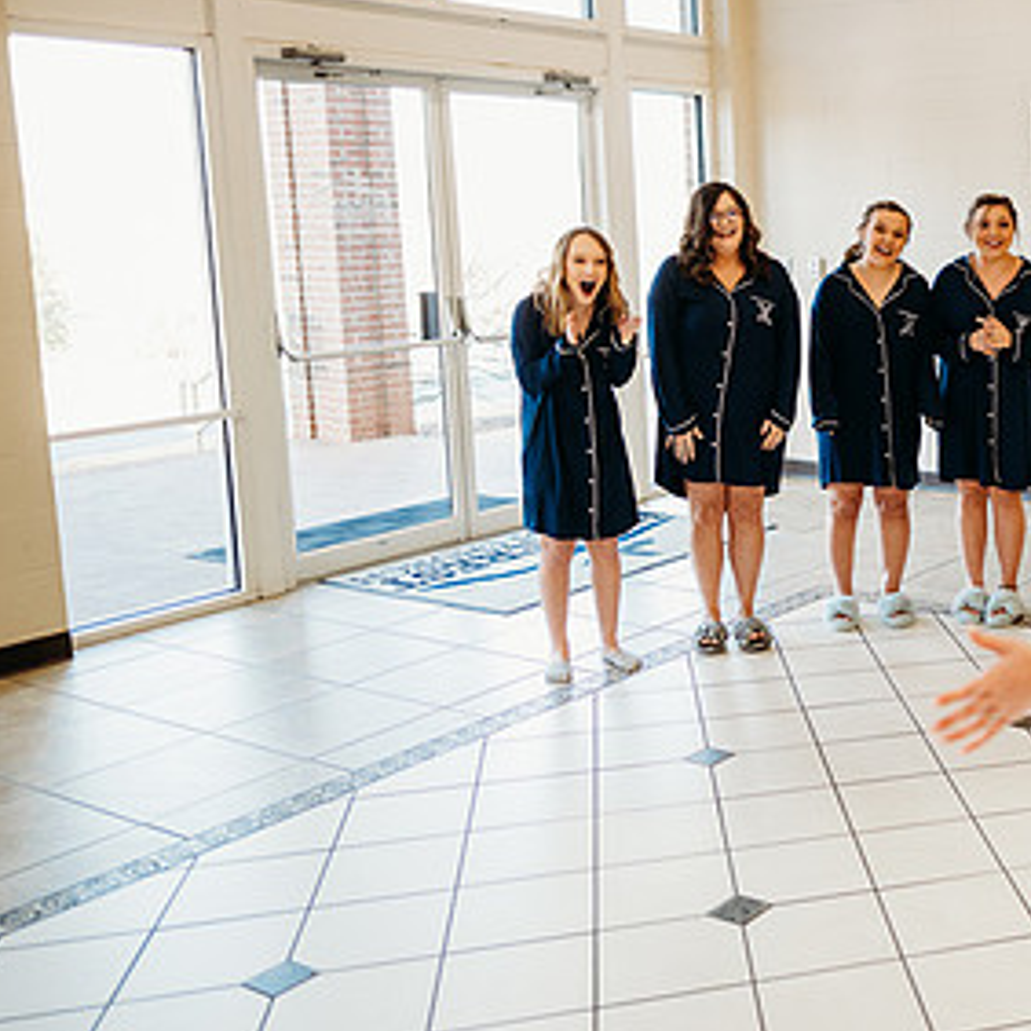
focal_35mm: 42
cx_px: 1049
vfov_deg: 39.8
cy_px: 393
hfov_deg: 35.8
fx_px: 1415
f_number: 1.8
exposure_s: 1/160
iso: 400
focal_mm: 24
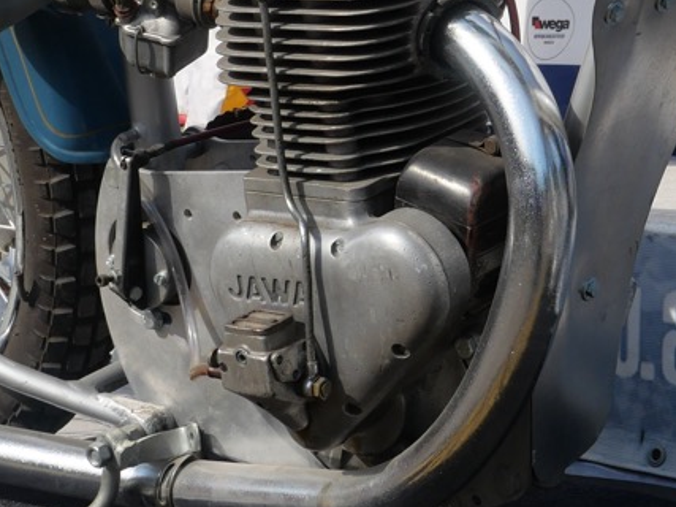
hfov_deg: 19.6
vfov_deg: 14.6
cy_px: -57
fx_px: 1933
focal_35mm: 99
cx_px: 570
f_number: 5.6
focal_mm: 14.9
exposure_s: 1/500
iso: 200
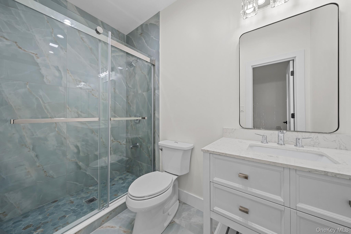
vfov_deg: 90.0
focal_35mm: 12
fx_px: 117
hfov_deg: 112.6
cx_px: 176
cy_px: 117
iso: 250
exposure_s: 1/6
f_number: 8
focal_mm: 12
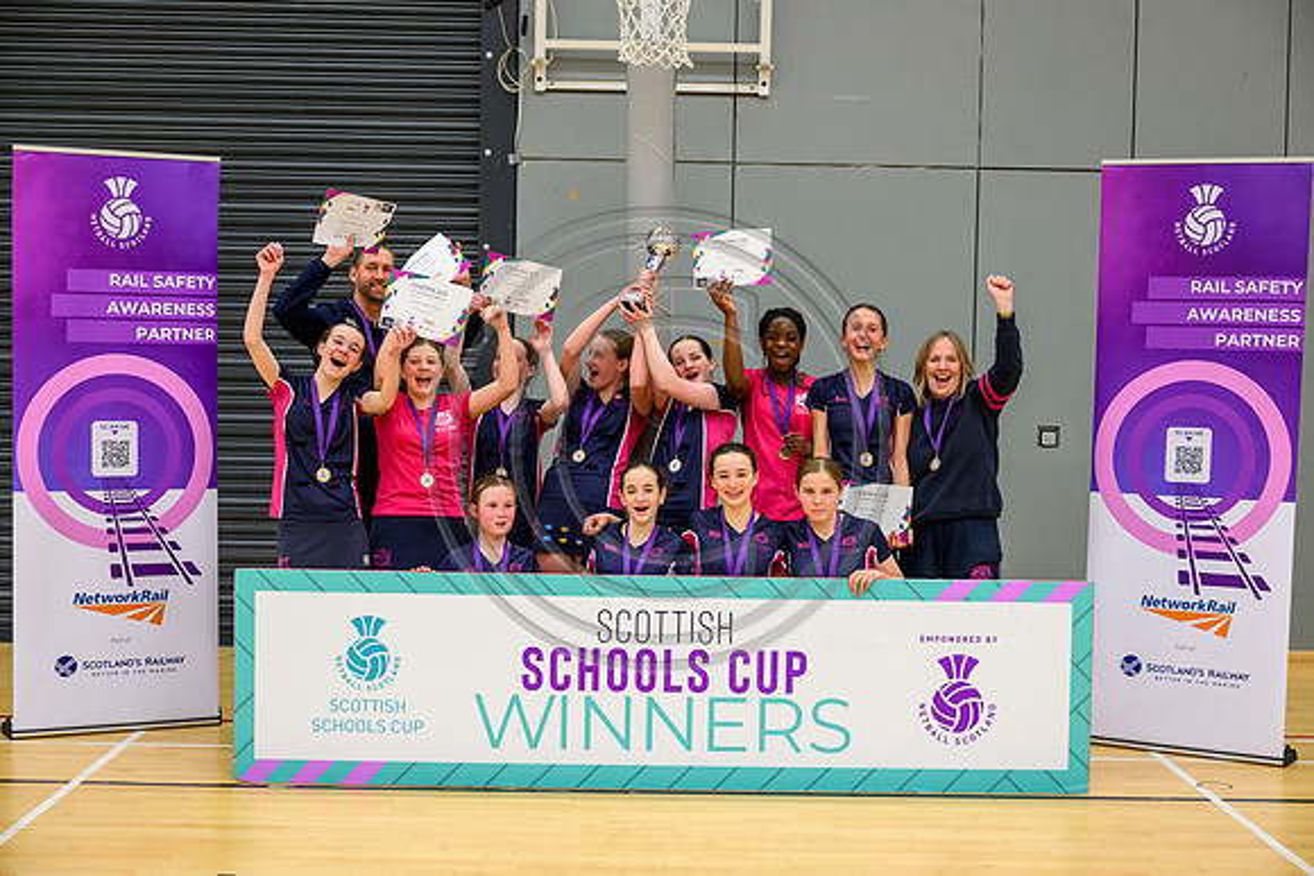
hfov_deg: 37.5
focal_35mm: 53
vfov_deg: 25.5
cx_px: 657
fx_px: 1935
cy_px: 438
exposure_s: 1/500
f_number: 3.5
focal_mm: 53
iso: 5000
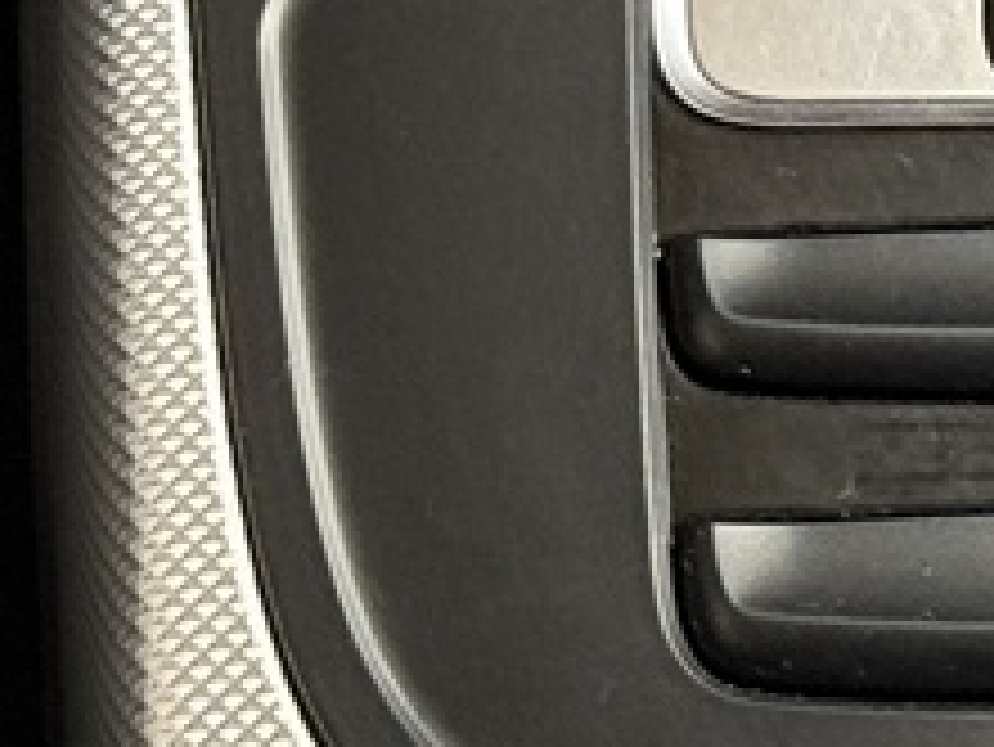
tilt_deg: -35.9
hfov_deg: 6.3
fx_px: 8993
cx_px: 1372
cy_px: -1004
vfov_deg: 4.6
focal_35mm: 313
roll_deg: -0.2
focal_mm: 6.76
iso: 320
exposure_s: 1/40
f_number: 1.78
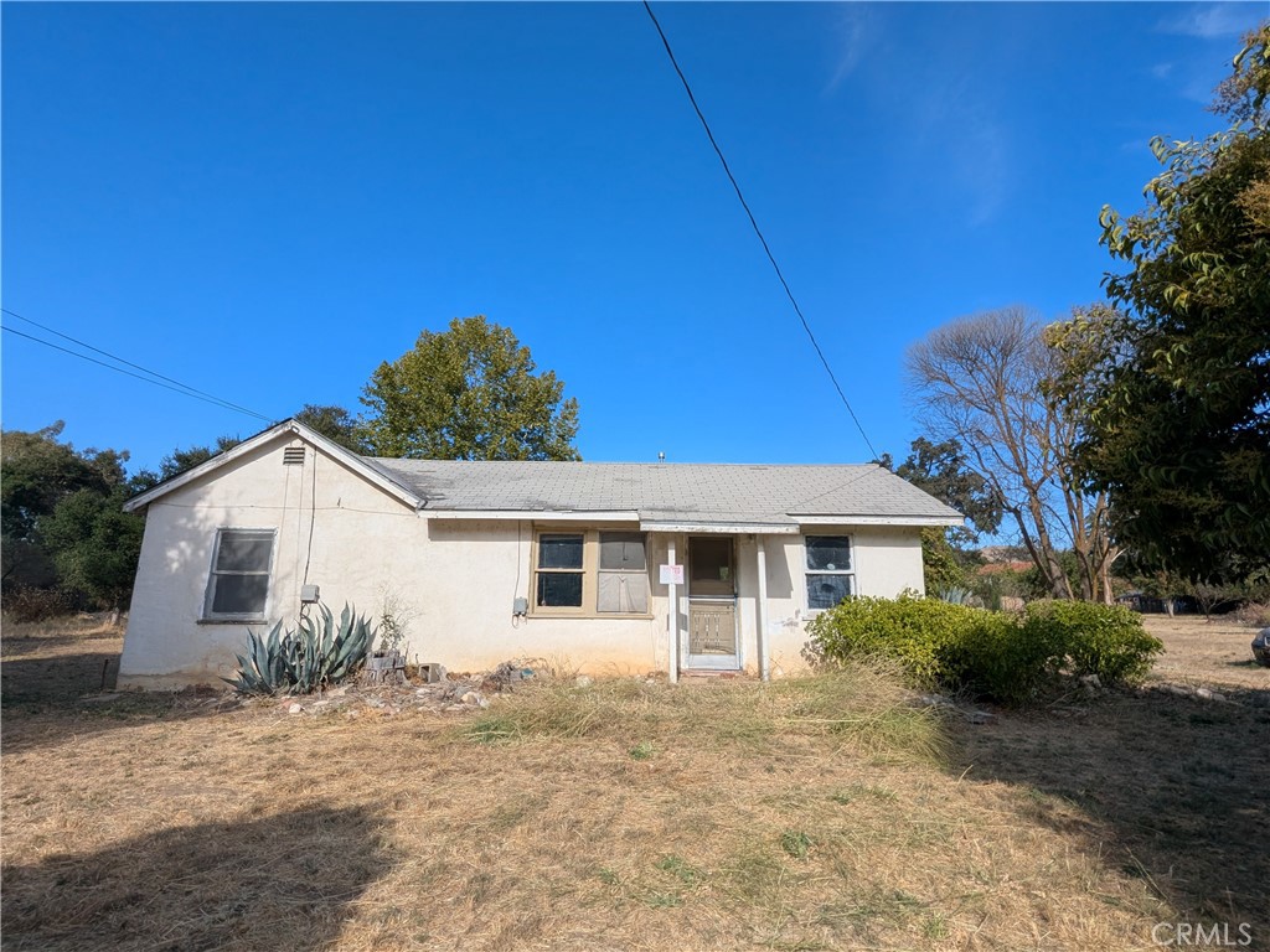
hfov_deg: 94.5
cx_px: 635
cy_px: 476
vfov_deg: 78.1
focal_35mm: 16
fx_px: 587
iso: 49
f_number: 2.2
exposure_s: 1/1414
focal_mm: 2.22
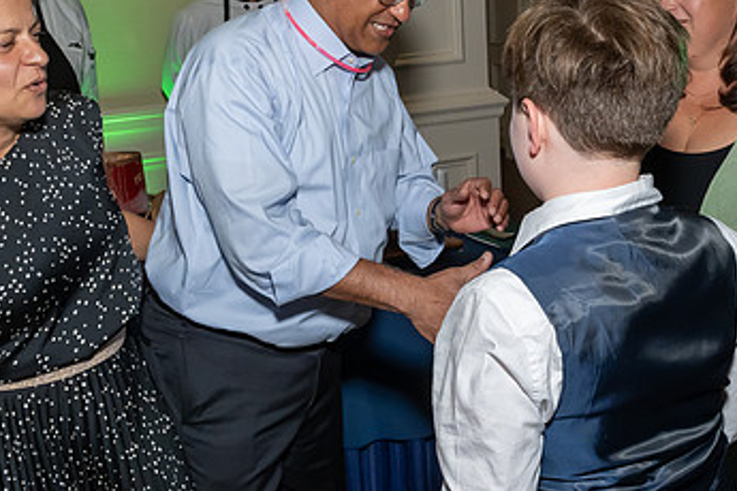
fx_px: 921
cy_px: 177
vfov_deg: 29.7
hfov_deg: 43.5
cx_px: 416
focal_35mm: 45
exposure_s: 1/250
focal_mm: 17
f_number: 8
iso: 1000
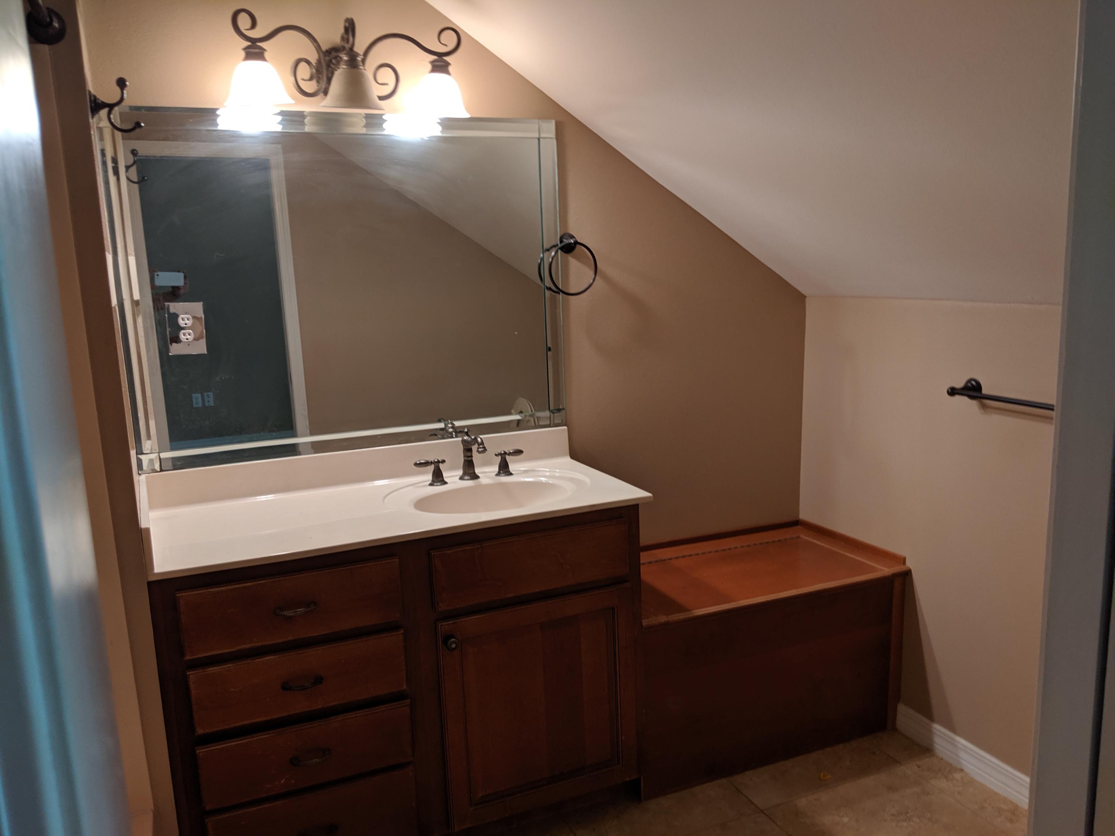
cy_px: 418
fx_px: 870
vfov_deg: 51.4
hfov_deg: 65.3
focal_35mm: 27
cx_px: 558
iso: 99
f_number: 1.8
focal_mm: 4.44
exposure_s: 1/24
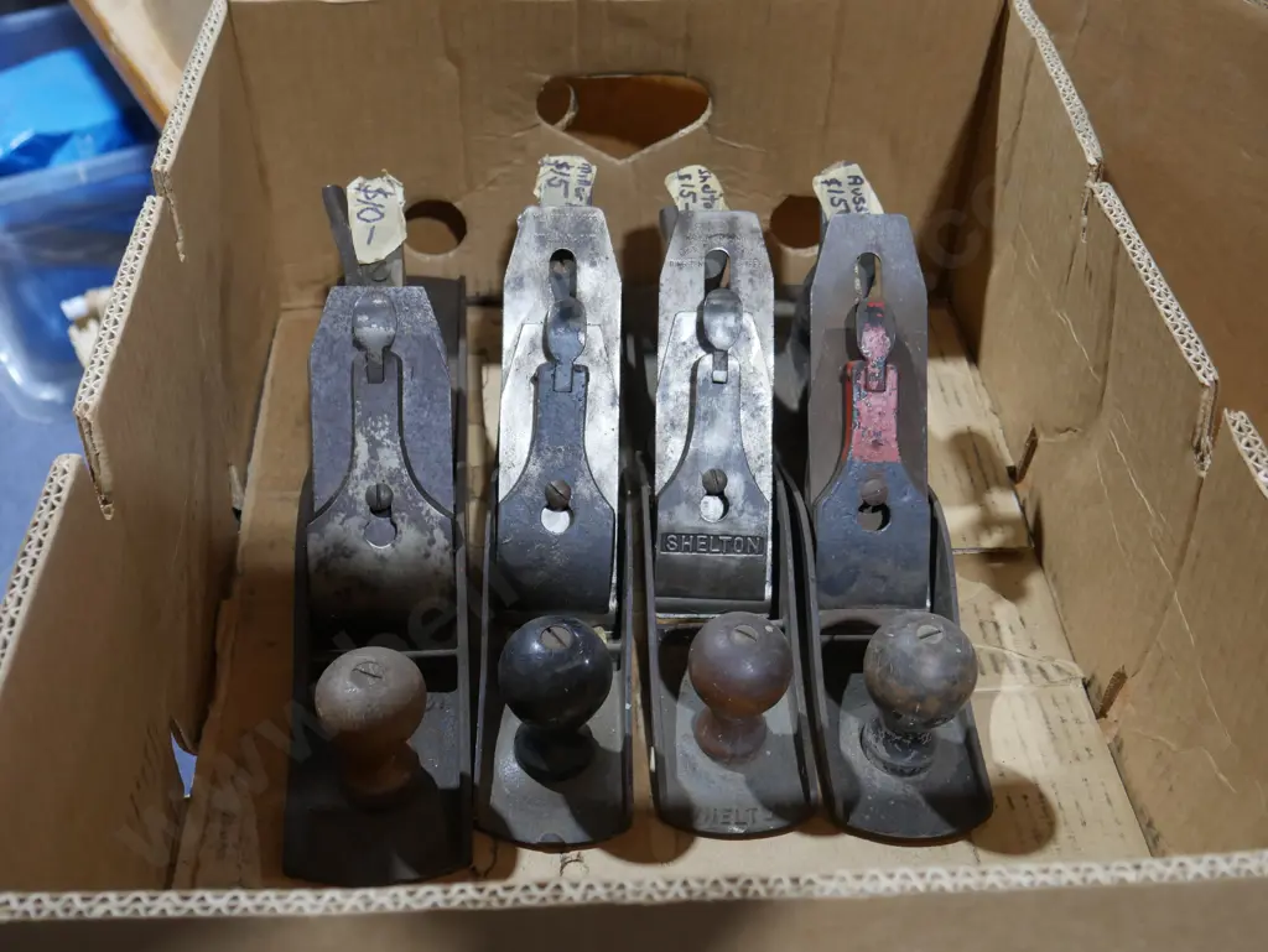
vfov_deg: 36.0
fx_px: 1466
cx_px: 634
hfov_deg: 46.8
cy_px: 476
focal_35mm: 40
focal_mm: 20
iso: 640
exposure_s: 1/60
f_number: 4.4
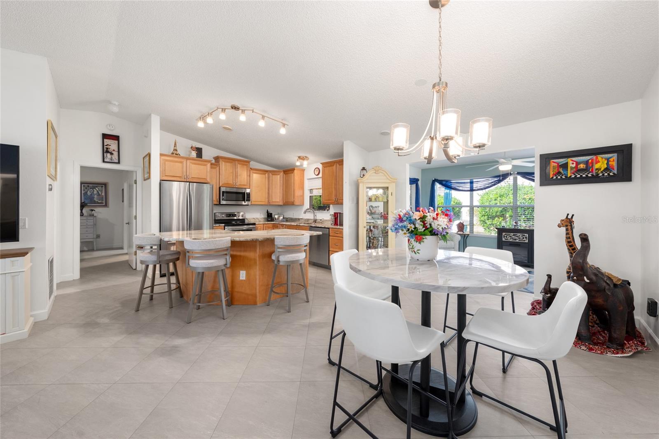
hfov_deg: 108.3
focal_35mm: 13
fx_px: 238
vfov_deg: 85.4
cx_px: 330
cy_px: 220
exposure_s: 1/6
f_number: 7.1
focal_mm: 13
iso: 200
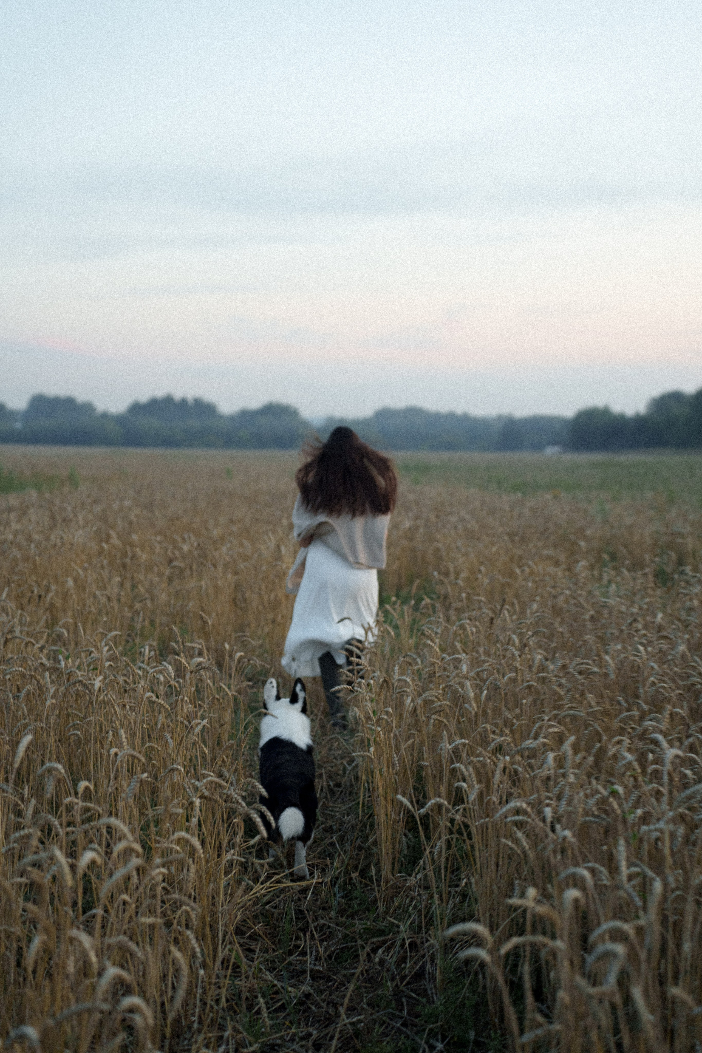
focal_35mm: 63
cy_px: 526
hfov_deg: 21.6
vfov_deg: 31.9
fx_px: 1843
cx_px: 351
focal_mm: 63
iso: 640
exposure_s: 1/125
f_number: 2.8
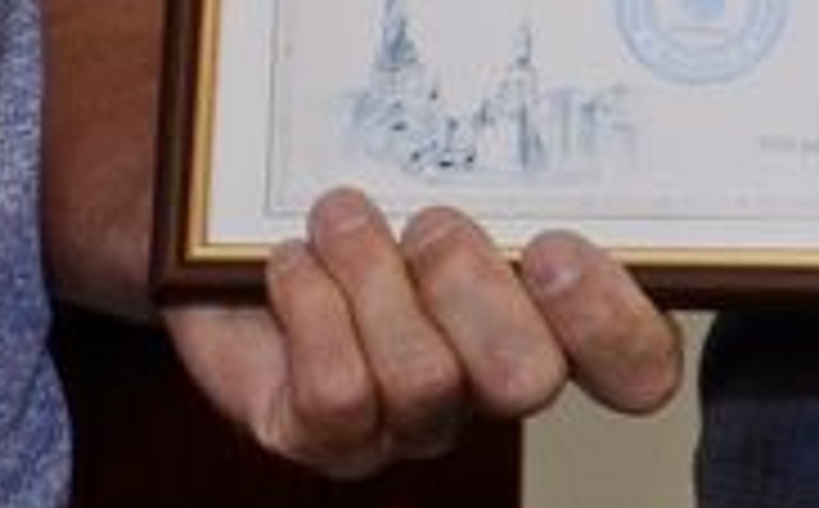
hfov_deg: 4.3
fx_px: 11006
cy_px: -659
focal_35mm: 494
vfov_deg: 2.6
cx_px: 562
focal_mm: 42
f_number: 4.8
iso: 800
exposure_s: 1/250
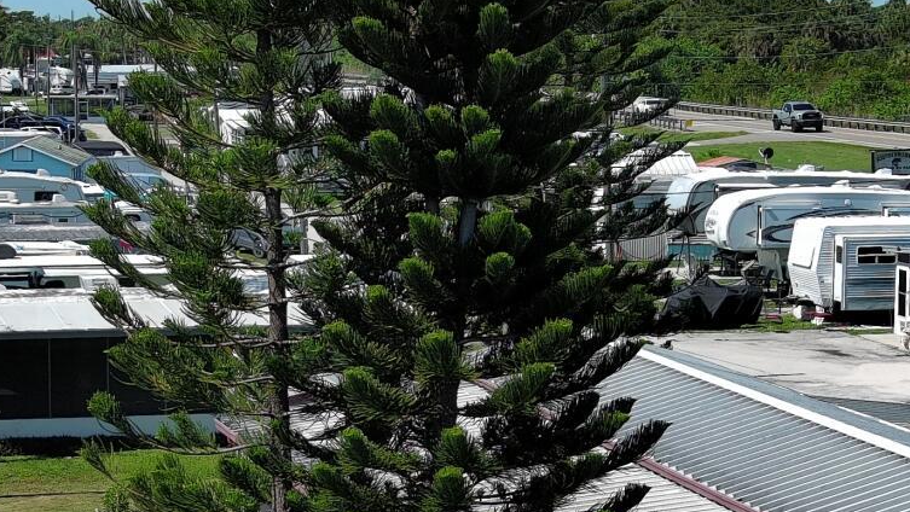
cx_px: 405
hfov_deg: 17.7
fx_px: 2920
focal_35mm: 121
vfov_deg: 10.0
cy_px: 449
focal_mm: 10.57
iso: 102
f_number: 2.8
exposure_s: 1/1949
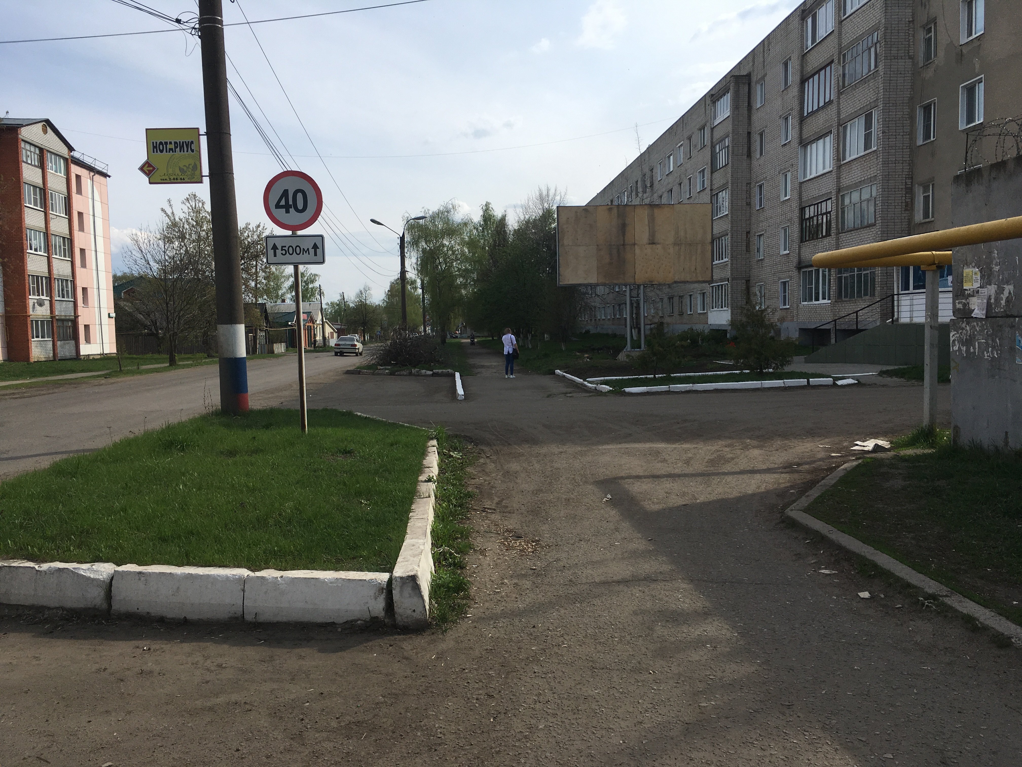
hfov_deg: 61.7
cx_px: 511
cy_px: 384
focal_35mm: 29
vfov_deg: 48.2
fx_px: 856
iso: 25
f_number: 2.2
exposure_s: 1/2079
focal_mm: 4.15
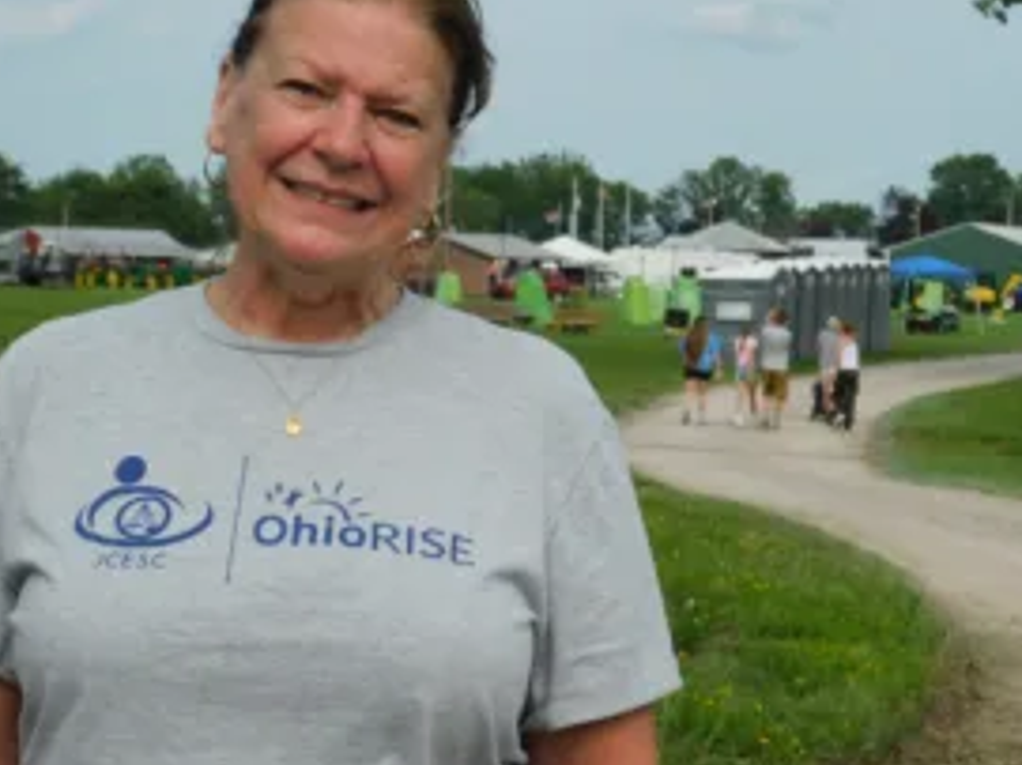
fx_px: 3482
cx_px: 618
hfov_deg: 16.7
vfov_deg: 12.5
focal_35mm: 118
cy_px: 403
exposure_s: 1/1000
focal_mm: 14.2
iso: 125
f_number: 4.4
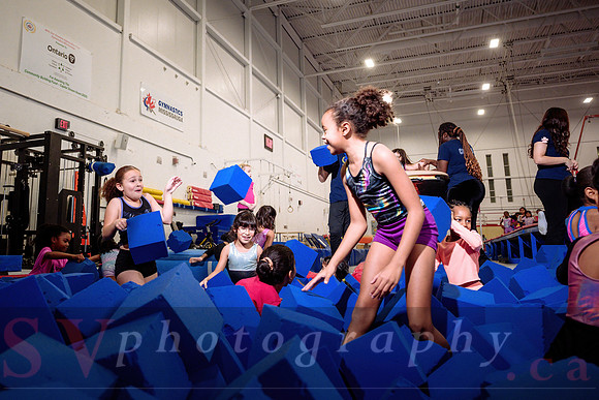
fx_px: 499
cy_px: 156
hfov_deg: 61.2
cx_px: 227
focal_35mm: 30
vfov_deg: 43.4
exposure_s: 1/400
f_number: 3.5
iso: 1600
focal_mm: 24
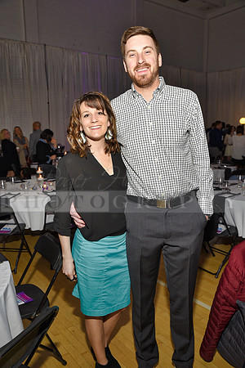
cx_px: 122
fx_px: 316
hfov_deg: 42.3
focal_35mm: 31
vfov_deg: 60.3
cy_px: 184
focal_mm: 31
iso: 200
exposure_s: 1/60
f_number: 5
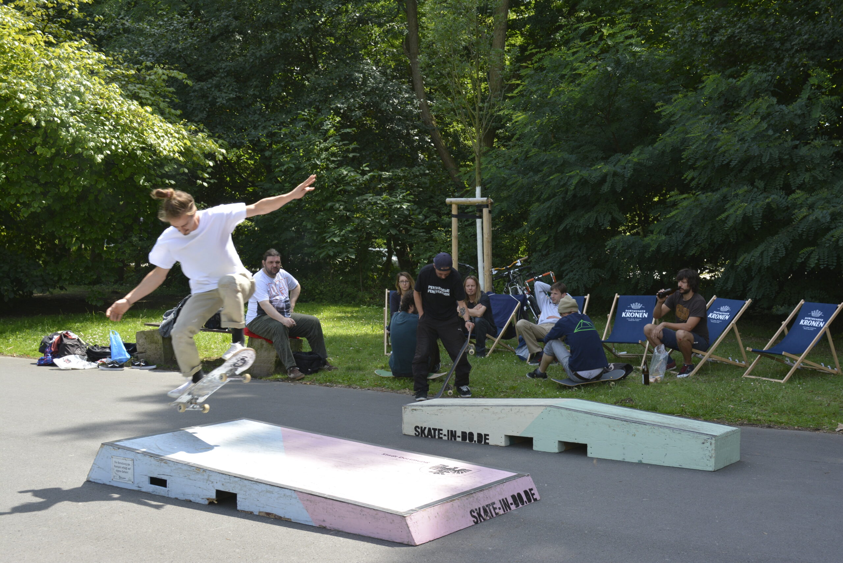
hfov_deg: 41.1
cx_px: 422
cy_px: 282
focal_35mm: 48
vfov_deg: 28.1
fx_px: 1124
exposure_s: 1/250
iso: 320
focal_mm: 32
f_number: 8
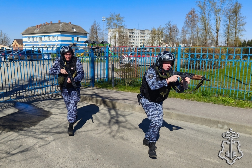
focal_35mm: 24
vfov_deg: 53.1
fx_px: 168
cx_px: 126
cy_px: 84
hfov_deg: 73.7
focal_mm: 5.59
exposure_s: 1/2865
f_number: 1.8
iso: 80
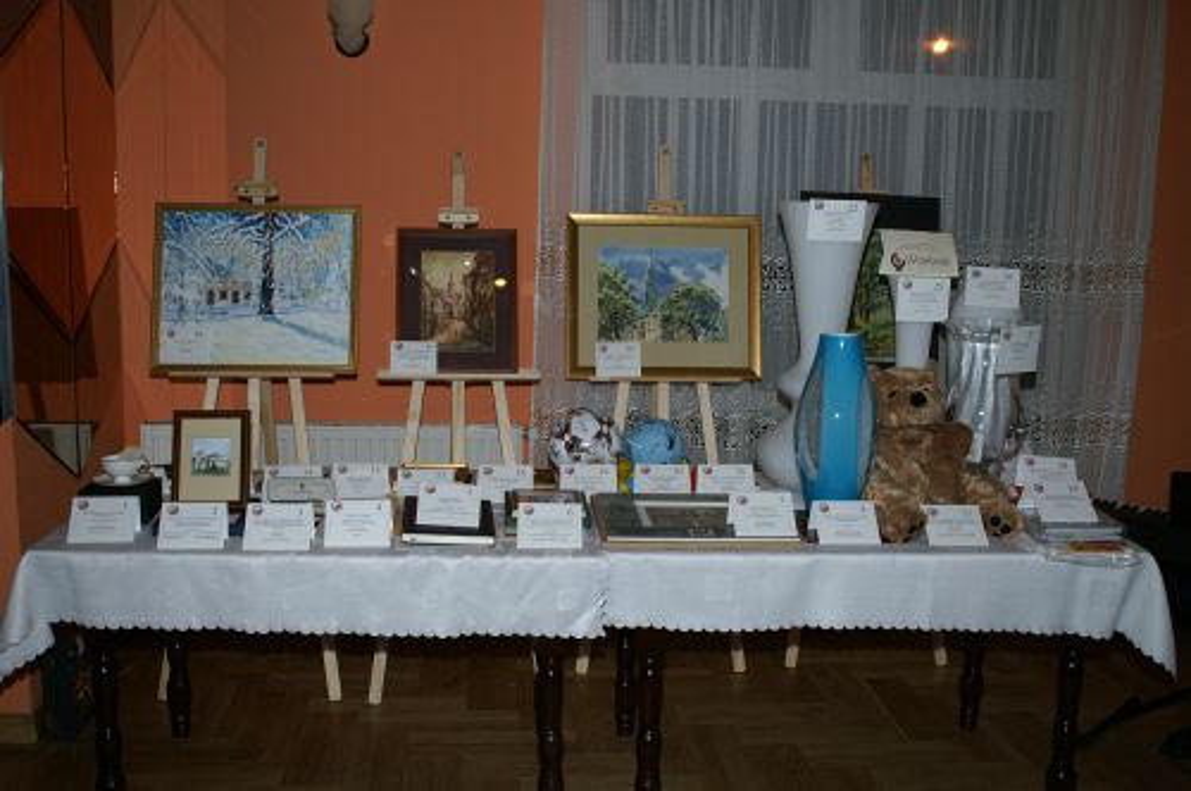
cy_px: 396
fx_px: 1189
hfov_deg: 53.2
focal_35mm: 36
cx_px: 596
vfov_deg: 36.8
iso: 200
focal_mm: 24
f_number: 5.6
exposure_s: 1/60
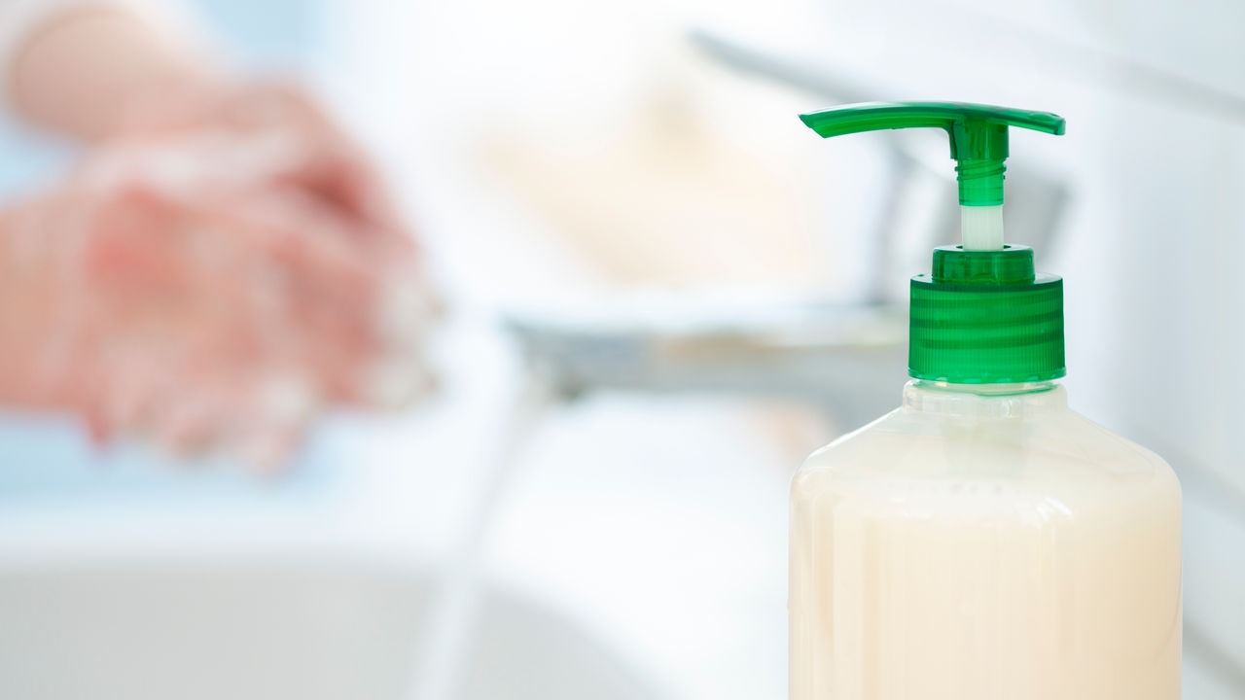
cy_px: 344
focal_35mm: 116
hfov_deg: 18.5
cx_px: 641
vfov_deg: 10.4
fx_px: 3830
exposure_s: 1/160
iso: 250
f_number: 3.5
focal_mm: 105
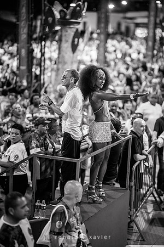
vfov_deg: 23.9
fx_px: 581
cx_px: 82
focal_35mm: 85
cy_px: 124
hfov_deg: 16.1
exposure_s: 1/640
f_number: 1.2
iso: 1000
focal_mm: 85
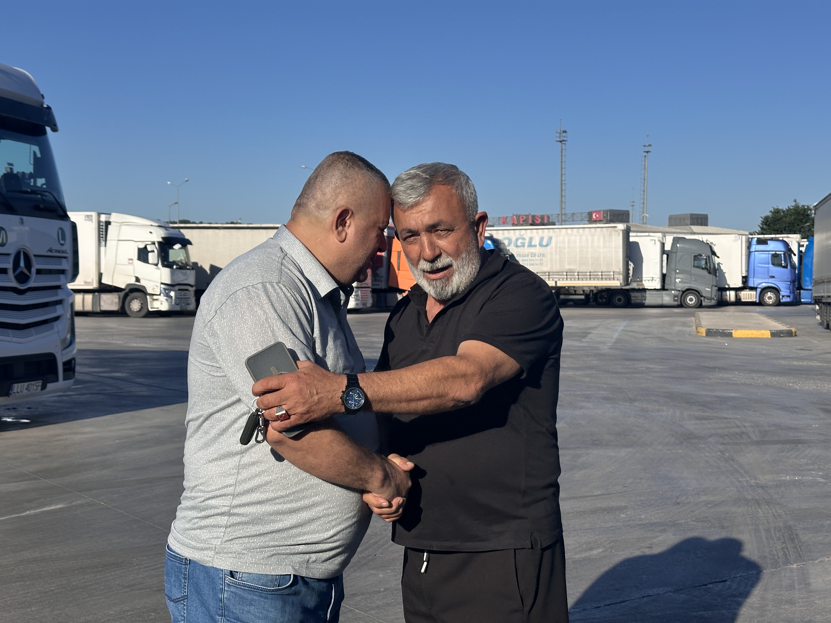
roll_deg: -1.7
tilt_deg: -4.8
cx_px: 416
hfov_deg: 39.7
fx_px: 1152
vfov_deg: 30.3
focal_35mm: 48
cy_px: 312
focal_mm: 6.86
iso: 64
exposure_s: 1/4785
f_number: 1.78
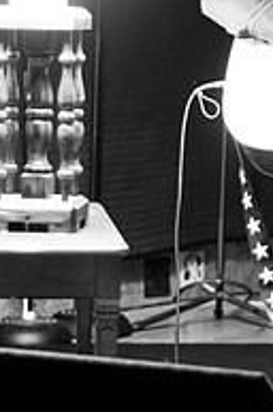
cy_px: 43
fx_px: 1998
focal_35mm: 175
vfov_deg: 11.7
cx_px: 310
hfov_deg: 7.8
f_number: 1.8
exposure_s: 1/6
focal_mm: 50
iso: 1000
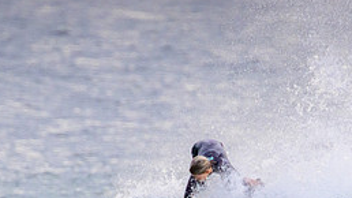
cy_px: 251
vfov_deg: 0.6
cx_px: 169
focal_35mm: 1888
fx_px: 17618
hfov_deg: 1.1
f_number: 11
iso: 2000
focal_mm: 800
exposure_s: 1/2000
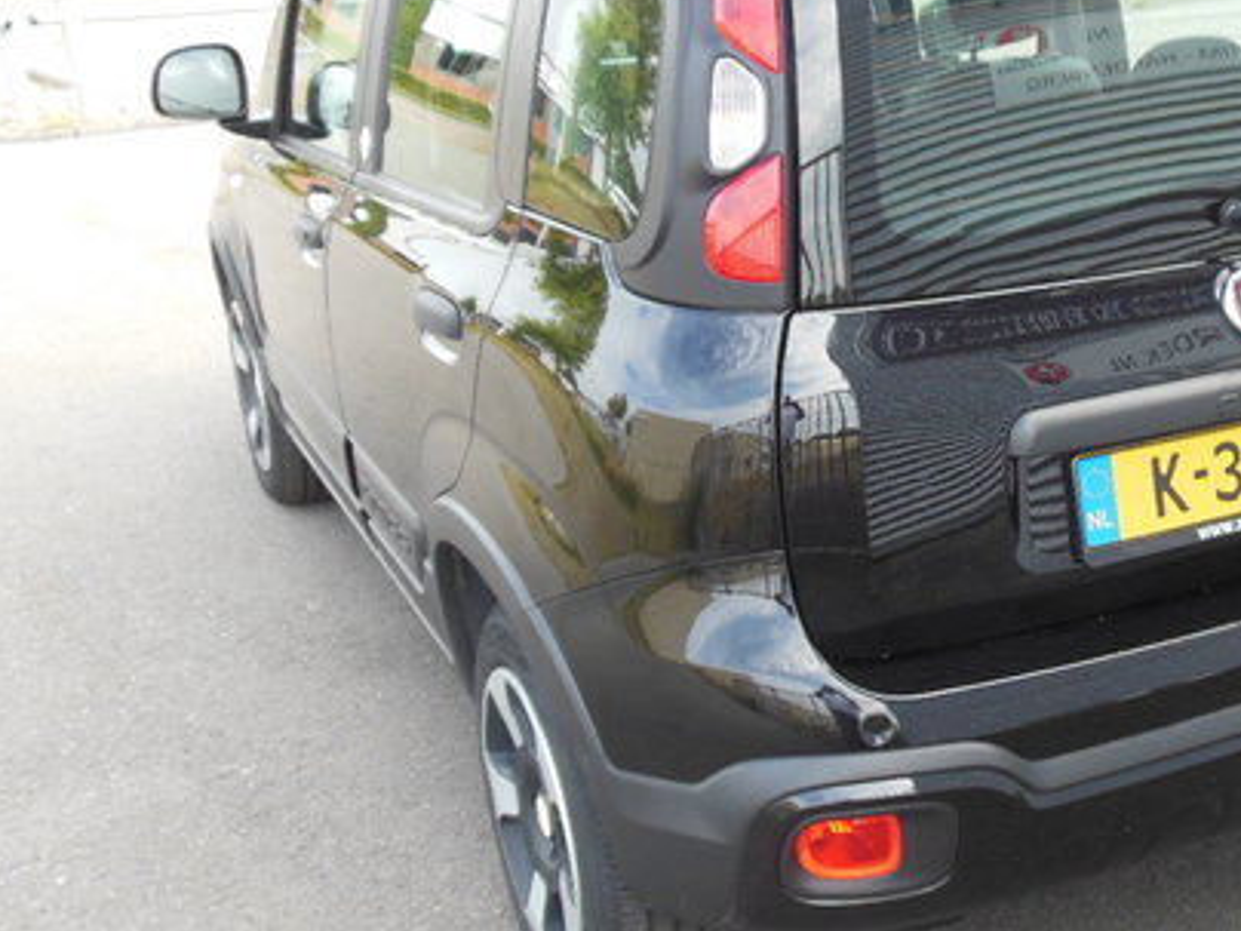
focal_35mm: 47
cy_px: 507
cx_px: 1008
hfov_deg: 38.8
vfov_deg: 30.9
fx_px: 1685
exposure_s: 1/250
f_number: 3.2
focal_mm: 4.5
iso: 200
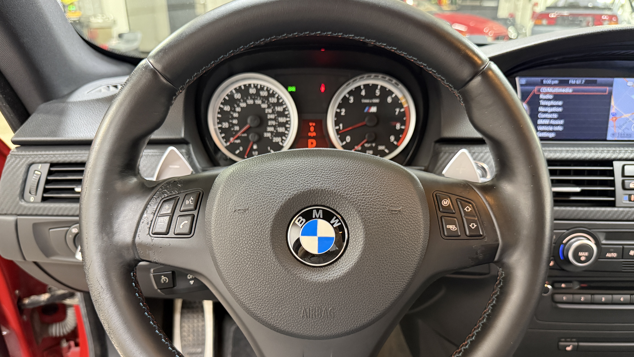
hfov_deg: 69.9
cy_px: 221
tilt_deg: -24.6
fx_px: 454
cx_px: 322
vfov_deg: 42.6
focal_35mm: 27
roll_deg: +0.1
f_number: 1.78
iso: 640
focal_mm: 6.76
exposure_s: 1/40
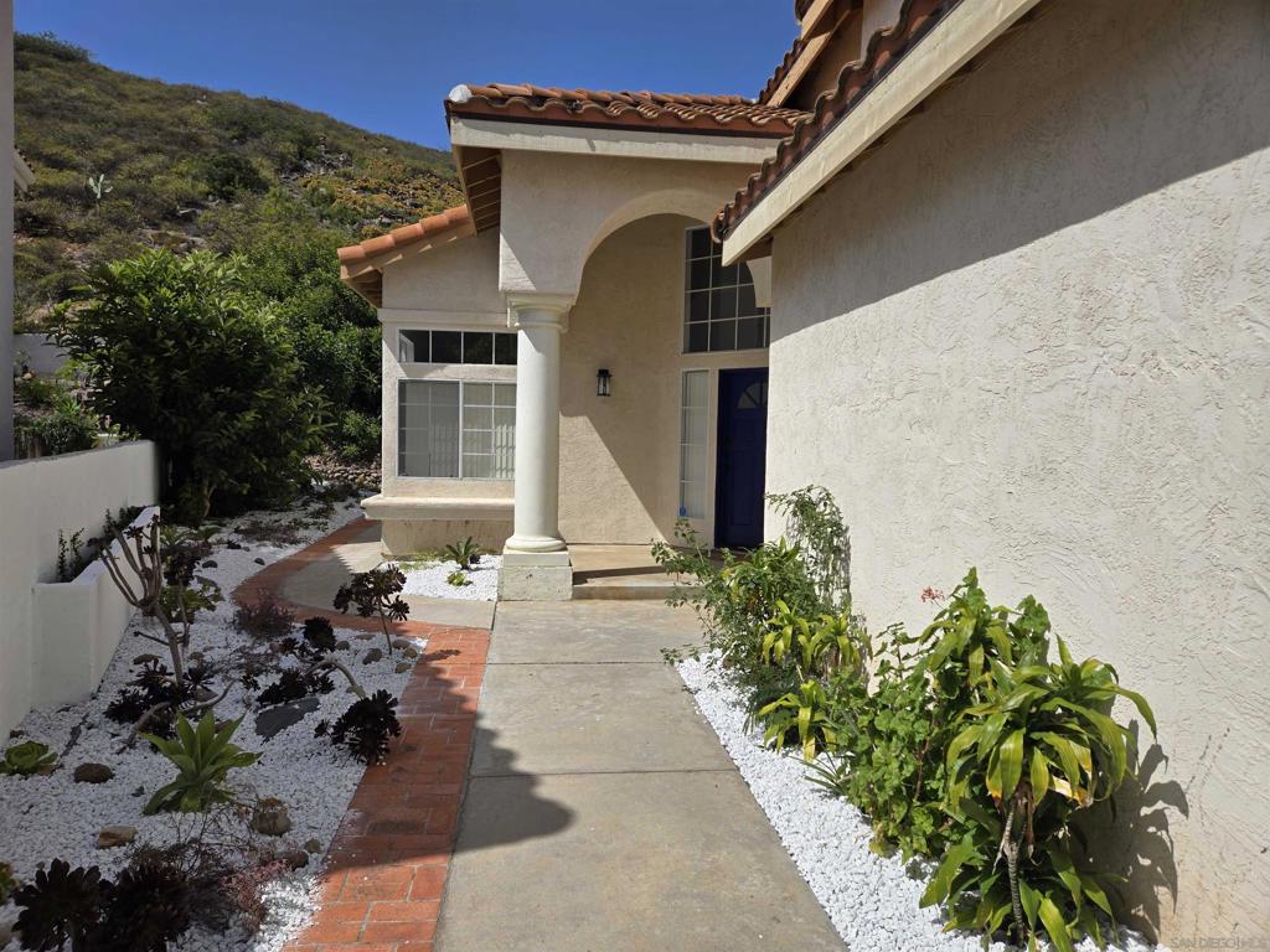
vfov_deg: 58.9
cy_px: 476
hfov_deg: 73.9
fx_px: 844
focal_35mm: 23
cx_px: 635
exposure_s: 1/3194
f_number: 1.8
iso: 25
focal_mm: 5.4
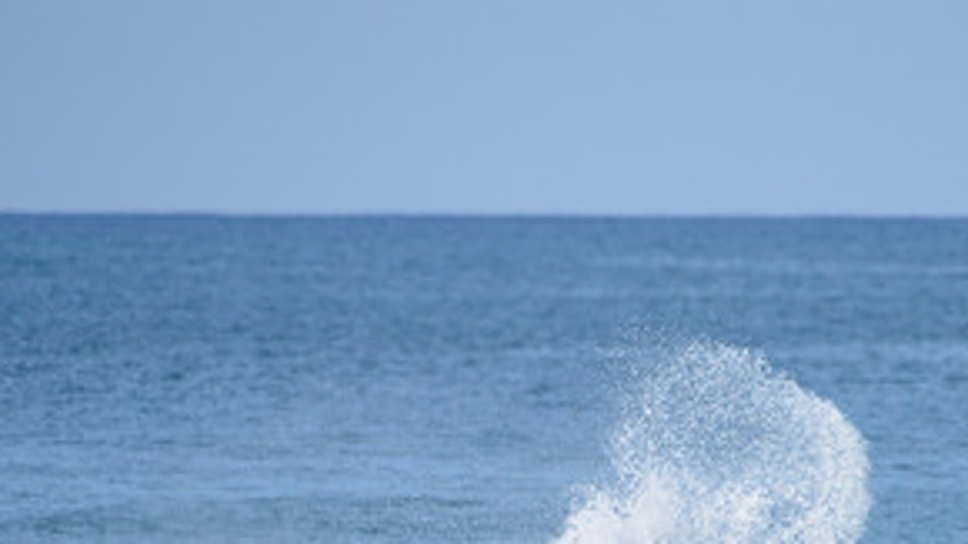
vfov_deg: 1.2
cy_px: 636
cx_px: 651
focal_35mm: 1046
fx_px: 26843
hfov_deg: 2.1
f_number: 6.3
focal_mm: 500
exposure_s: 1/2500
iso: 250
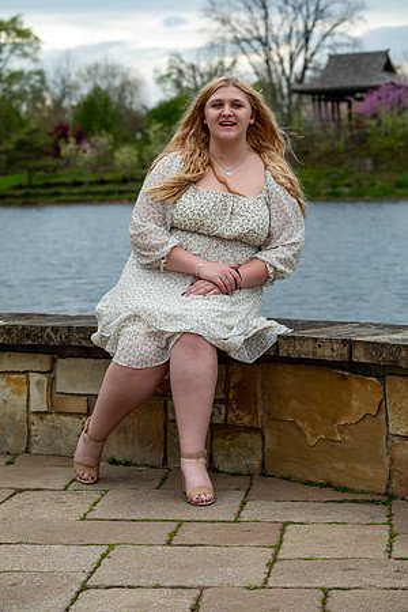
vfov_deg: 23.1
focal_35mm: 88
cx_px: 204
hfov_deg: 15.5
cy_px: 306
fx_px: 1496
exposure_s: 1/400
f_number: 4
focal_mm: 58.7
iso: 250
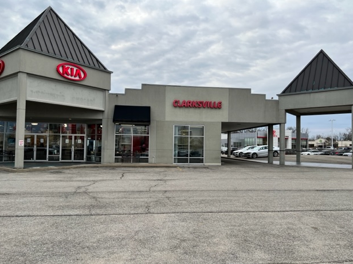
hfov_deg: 65.3
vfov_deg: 51.3
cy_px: 135
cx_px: 182
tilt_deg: +1.7
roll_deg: -1.1
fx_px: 275
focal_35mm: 27
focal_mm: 5.7
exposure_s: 1/887
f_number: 1.5
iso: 50
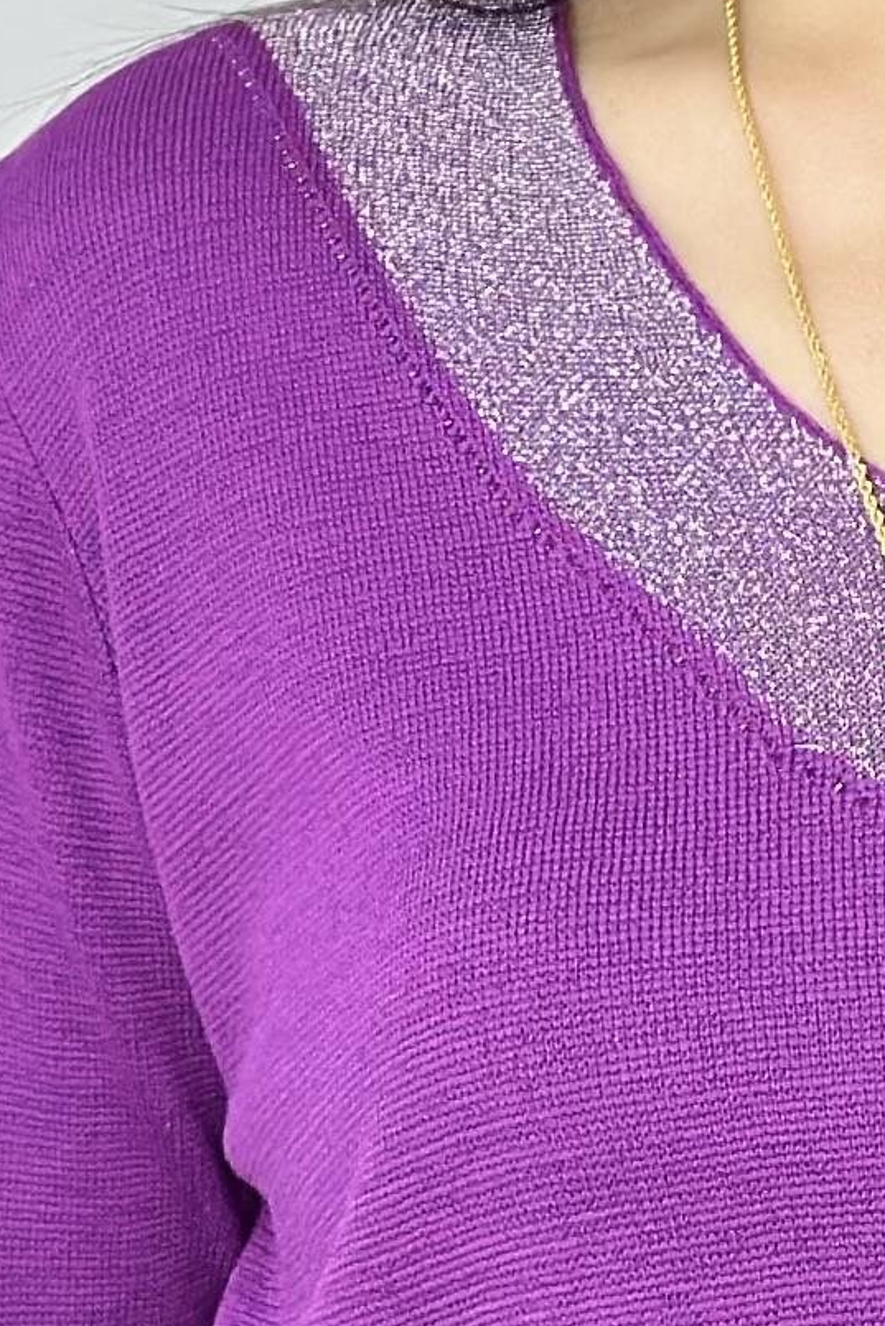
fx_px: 9214
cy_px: 885
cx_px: 1282
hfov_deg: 5.5
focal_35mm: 250
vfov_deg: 8.2
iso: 125
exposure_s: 1/100
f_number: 1.78
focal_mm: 6.86
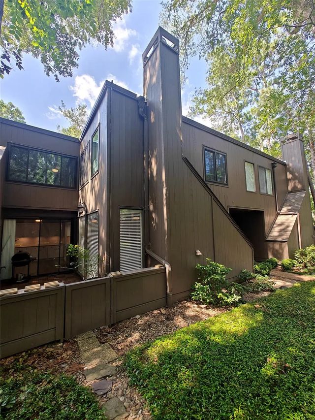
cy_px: 210
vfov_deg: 102.1
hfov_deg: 85.7
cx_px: 158
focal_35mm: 14
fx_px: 170
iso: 64
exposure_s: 1/211
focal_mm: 2.59
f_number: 2.2
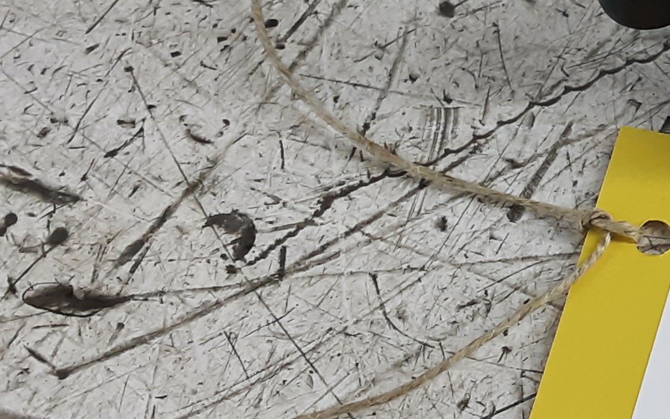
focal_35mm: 86
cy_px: 112
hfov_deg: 21.4
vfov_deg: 15.1
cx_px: 905
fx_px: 1570
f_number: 1.9
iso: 100
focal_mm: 2.91
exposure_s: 1/50
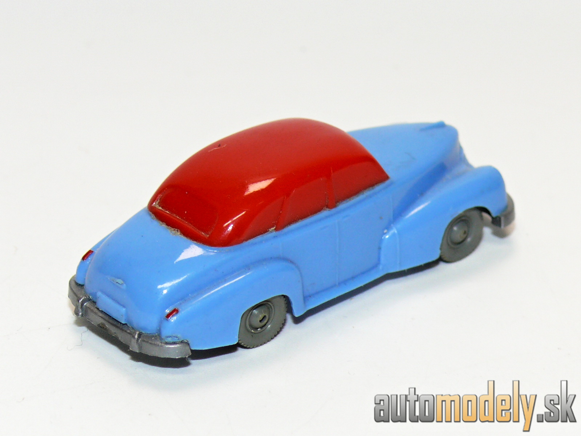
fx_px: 2635
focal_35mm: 157
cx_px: 290
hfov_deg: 12.6
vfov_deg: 9.5
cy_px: 218
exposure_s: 1/30
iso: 100
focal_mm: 18.6
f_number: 4
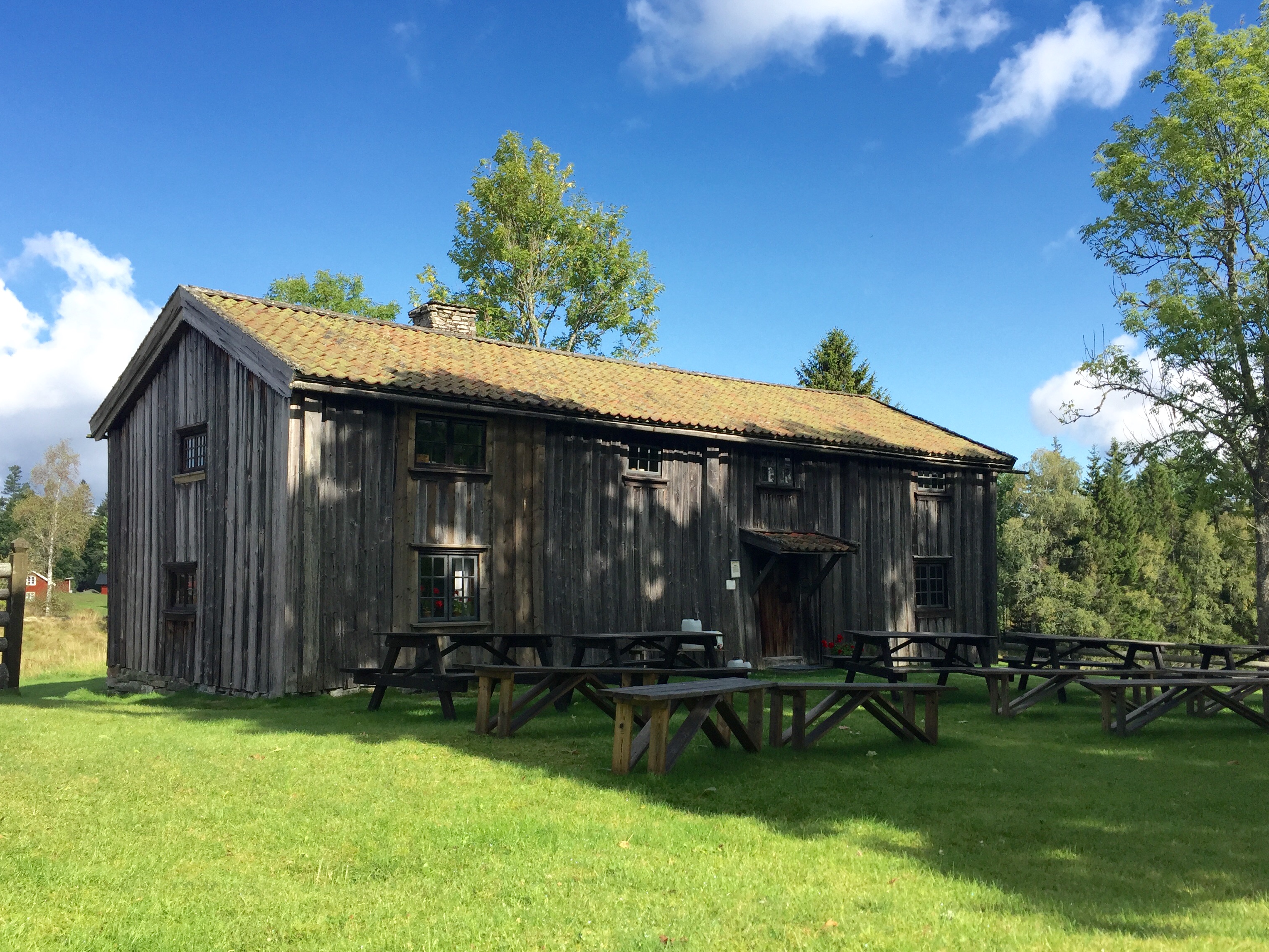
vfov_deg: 45.4
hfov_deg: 58.3
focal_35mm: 31
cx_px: 642
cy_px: 475
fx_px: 1136
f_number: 2.2
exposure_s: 1/1199
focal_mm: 4.15
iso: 32
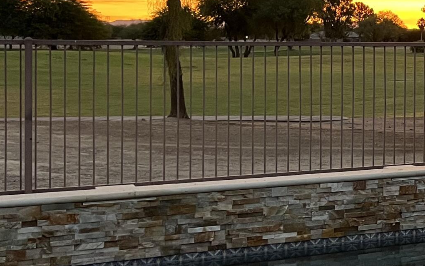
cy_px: 44
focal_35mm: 81
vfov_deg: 16.0
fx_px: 938
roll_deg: -1.1
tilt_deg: -0.2
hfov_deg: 21.7
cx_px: 623
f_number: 1.6
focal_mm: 5.1
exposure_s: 1/60
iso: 160
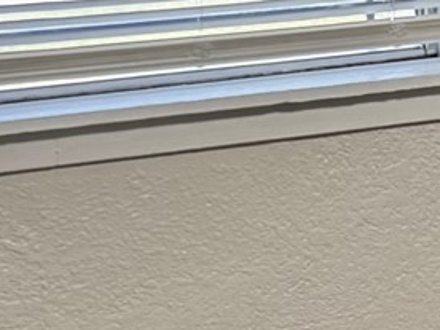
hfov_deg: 10.4
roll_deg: -0.6
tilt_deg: -16.1
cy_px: 268
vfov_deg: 8.3
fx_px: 2263
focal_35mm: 178
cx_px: 831
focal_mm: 6.76
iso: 200
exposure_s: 1/120
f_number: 1.78
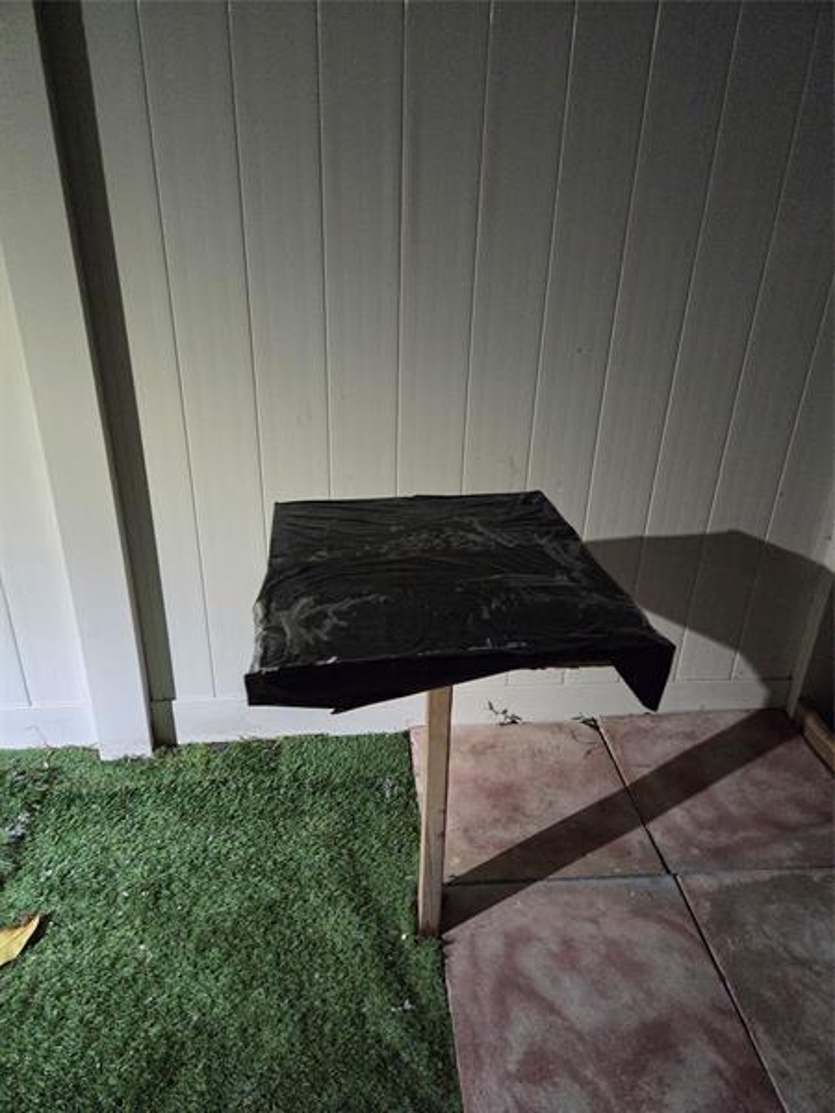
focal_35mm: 23
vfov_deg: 73.9
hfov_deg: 58.9
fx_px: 740
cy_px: 556
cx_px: 418
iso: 1250
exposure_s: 1/60
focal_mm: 5.4
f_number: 1.8
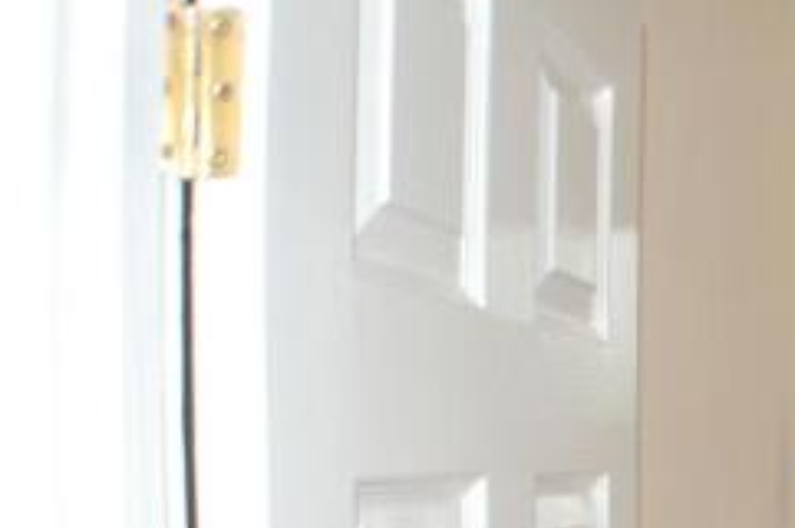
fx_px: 1985
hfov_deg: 20.7
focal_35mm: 90
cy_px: 688
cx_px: 1019
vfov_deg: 14.5
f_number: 3.8
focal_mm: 22
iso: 400
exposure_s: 1/60
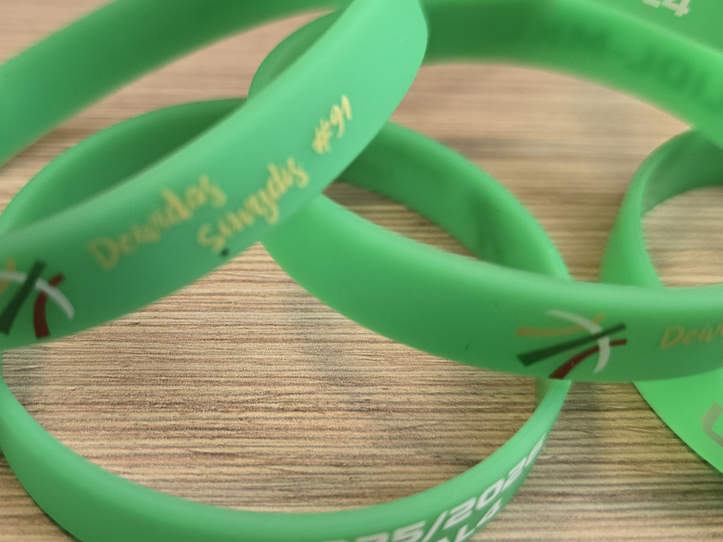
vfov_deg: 38.7
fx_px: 773
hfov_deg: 49.1
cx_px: 230
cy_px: 281
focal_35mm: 37
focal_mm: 6.3
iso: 160
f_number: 1.7
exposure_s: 1/100
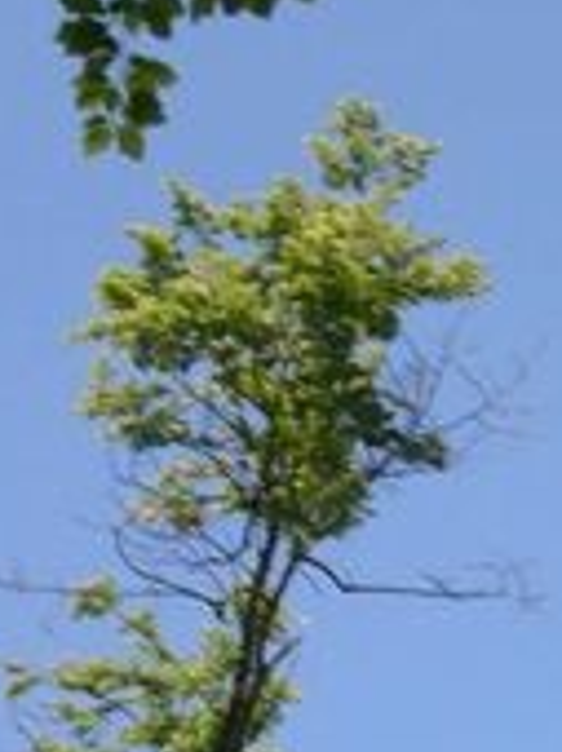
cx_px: 443
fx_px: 3407
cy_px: 1124
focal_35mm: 157
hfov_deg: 9.4
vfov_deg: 12.0
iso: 100
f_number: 8.8
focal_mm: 11.1
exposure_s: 1/85.7
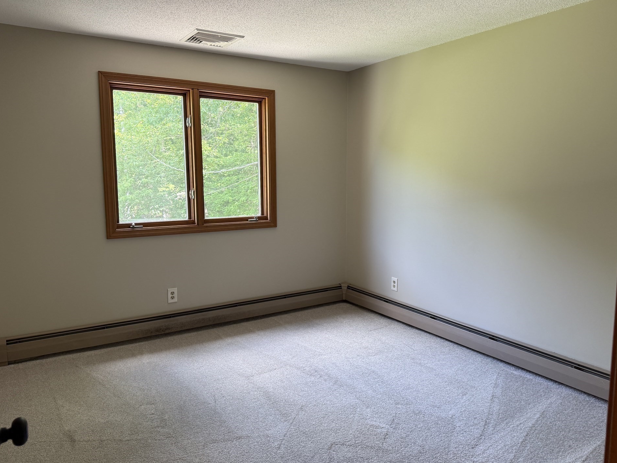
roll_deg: +0.2
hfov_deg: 67.3
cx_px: 316
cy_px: 224
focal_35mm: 26
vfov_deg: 53.1
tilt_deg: -5.3
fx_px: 463
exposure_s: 1/120
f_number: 1.78
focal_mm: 6.76
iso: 125
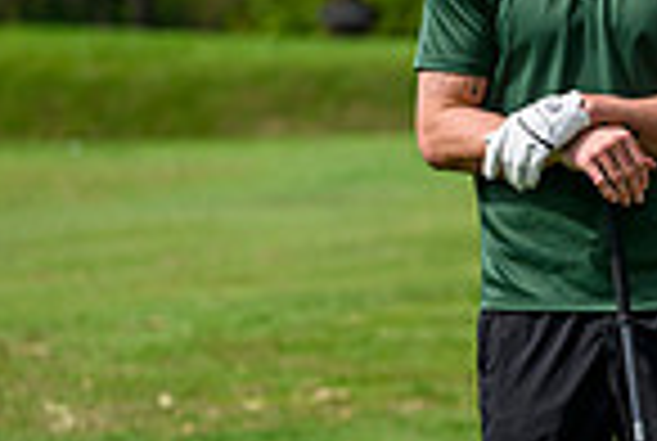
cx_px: 1260
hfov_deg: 3.2
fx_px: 11612
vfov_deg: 2.2
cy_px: 308
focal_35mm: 635
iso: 500
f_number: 4
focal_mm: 160
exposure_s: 1/2500
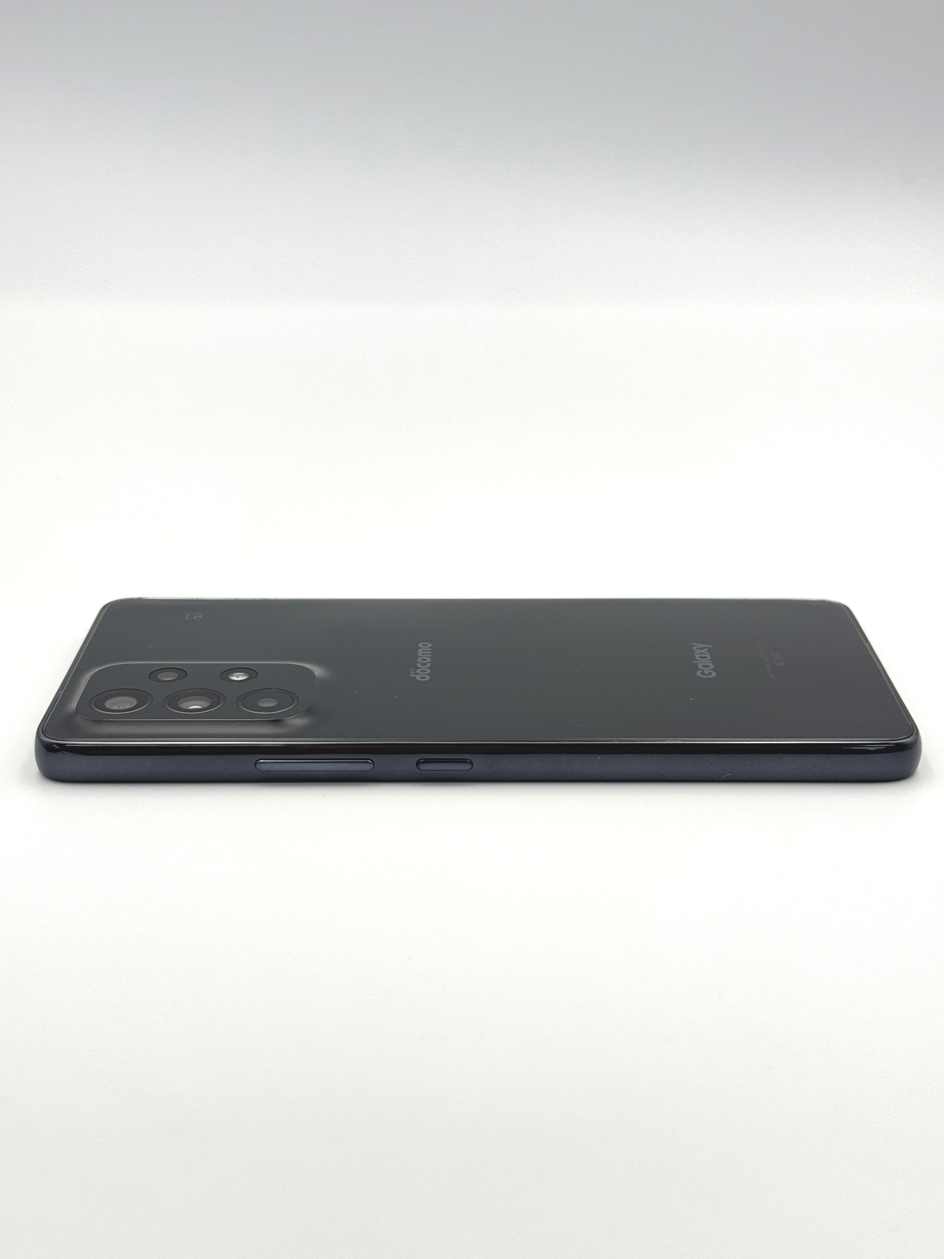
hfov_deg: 30.3
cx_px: 472
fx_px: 1745
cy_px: 630
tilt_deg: -22.4
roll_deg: -1.0
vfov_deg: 39.7
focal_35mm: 48
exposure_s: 1/420
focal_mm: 6.76
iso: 64
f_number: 1.78
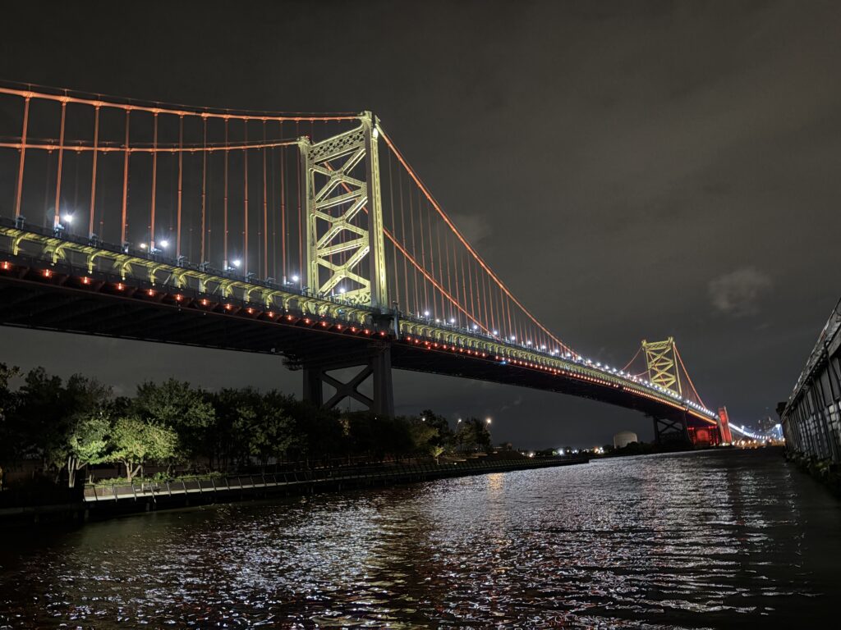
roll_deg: +4.4
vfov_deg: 53.1
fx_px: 632
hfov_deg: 67.3
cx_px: 420
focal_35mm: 26
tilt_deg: +13.1
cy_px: 315
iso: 640
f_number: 1.6
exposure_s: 1/13
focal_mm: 5.96
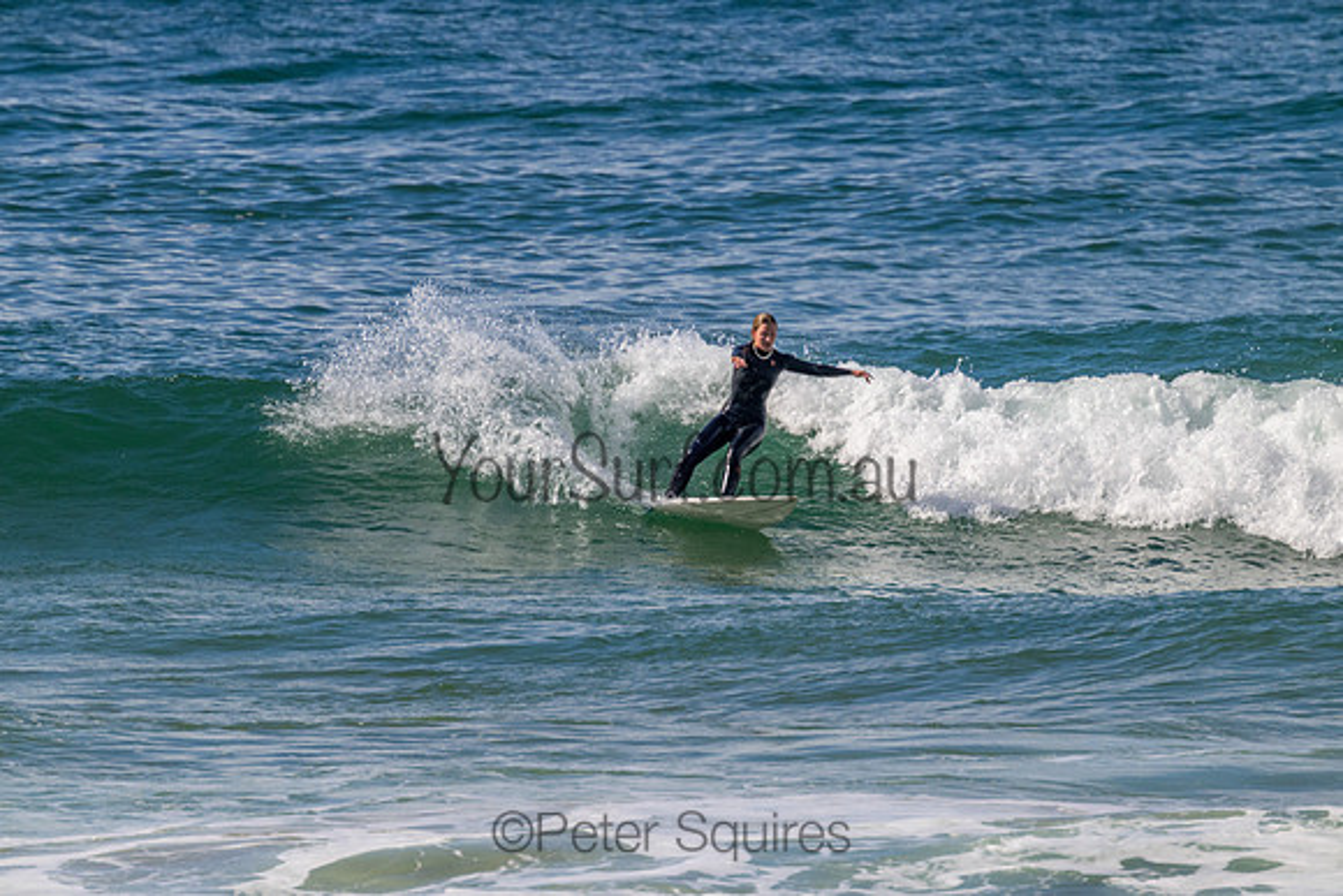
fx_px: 29850
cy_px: 448
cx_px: 672
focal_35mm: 800
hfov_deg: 2.6
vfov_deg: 1.7
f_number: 11
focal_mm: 800
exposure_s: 1/2000
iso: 1250
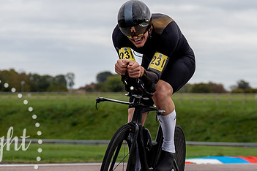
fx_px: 1406
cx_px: 121
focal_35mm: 197
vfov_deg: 7.0
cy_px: 113
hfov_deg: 10.4
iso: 125
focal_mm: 76
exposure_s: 1/1000
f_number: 3.5
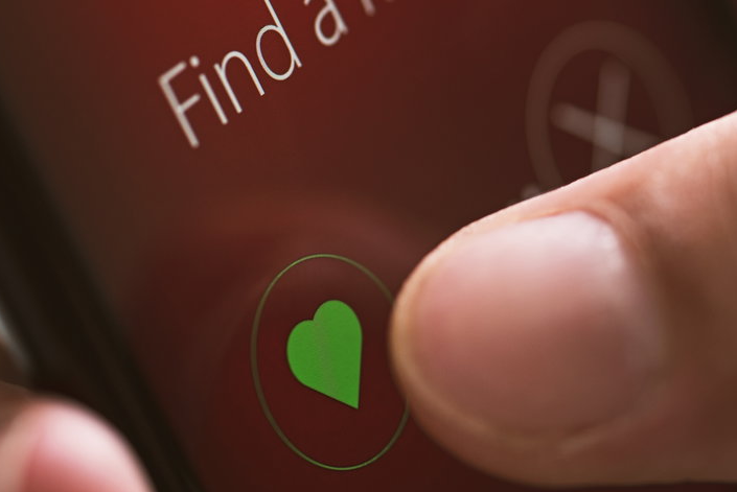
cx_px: 364
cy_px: 251
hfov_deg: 13.4
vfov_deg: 9.0
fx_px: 3134
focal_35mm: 153
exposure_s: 1/100
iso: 100
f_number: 2.8
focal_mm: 90
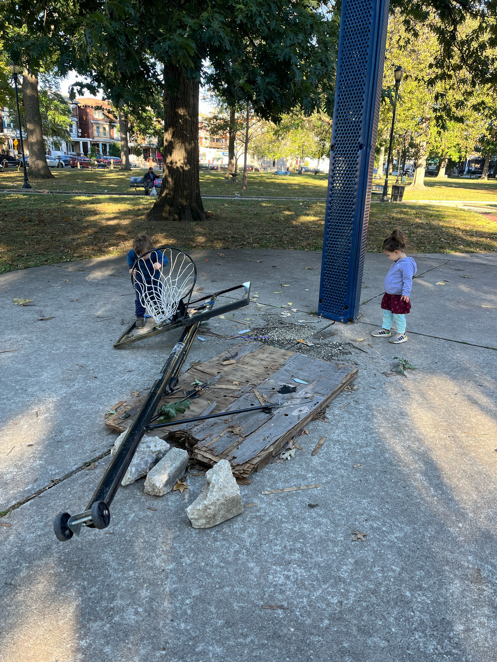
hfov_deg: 53.1
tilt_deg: -16.8
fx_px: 498
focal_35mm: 26
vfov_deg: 67.3
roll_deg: -1.1
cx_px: 248
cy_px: 331
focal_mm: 5.1
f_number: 1.6
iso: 40
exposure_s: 1/176
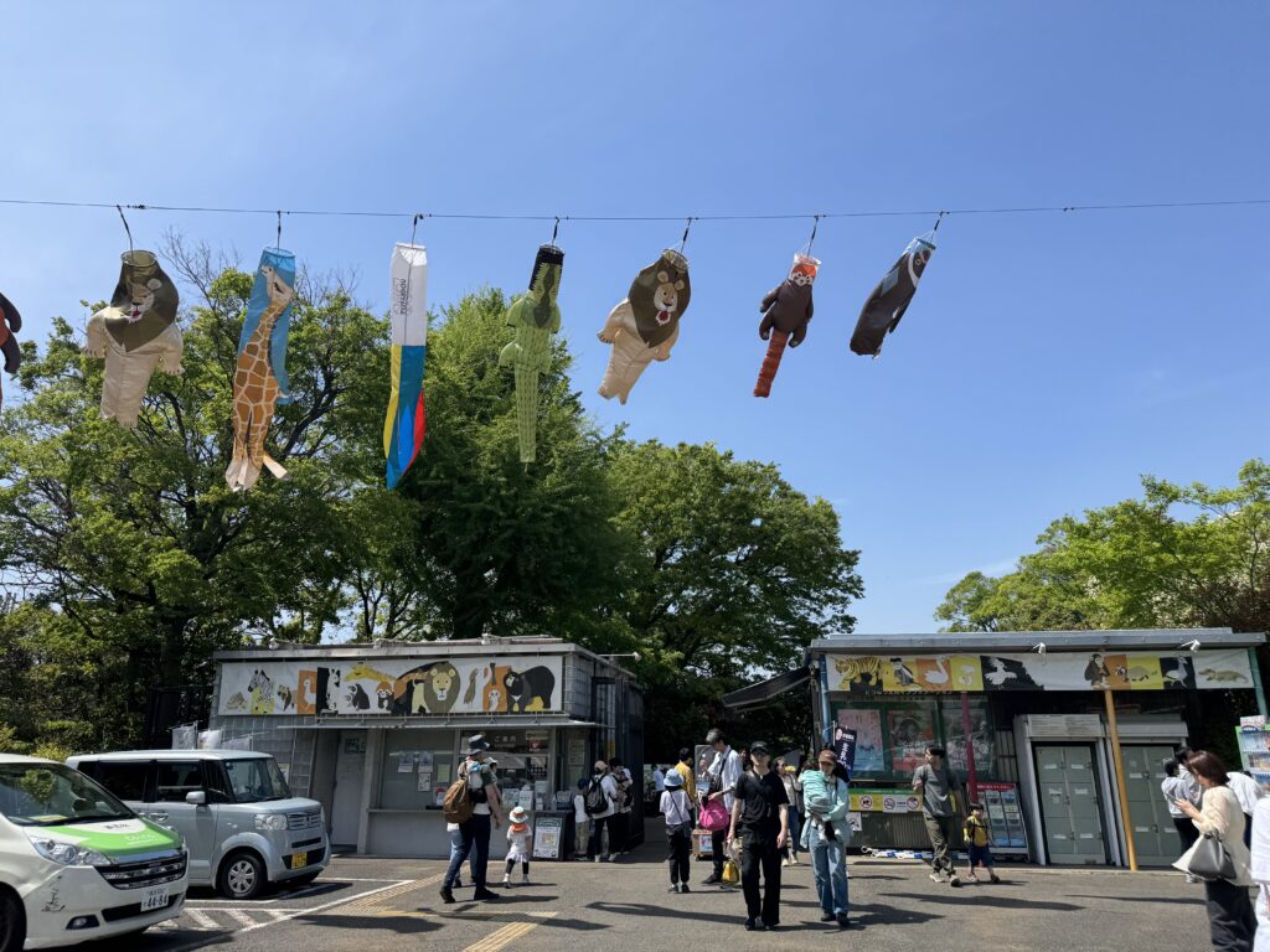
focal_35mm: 24
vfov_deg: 56.8
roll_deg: +0.3
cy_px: 476
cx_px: 635
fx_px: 881
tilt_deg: +18.4
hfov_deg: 71.6
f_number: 1.78
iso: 80
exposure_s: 1/4310
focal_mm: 6.76
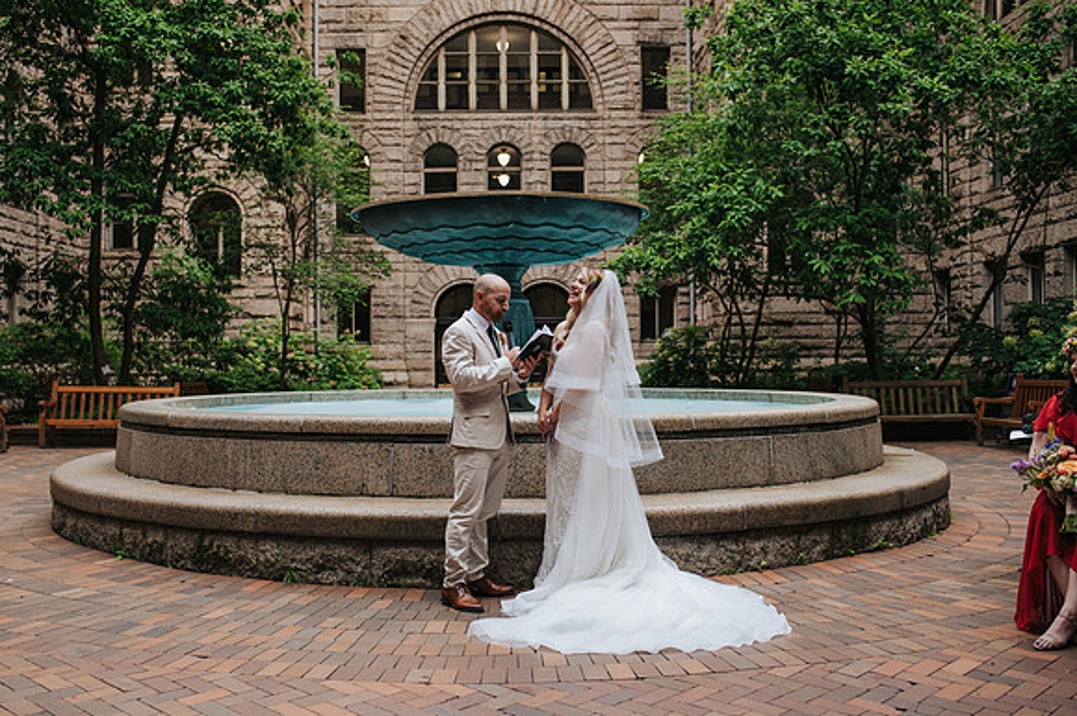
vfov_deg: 34.6
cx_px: 508
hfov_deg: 50.1
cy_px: 366
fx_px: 1151
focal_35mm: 39
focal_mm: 35
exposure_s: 1/400
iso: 180
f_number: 3.2
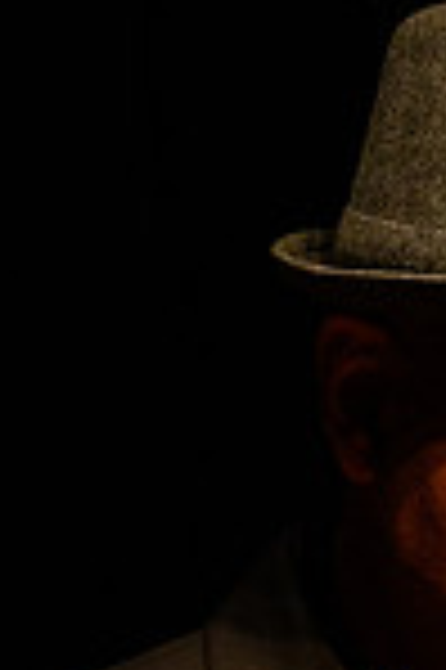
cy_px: 994
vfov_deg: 5.0
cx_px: 655
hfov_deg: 3.4
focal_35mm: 408
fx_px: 7599
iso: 12800
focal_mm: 135
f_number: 11
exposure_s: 1/15
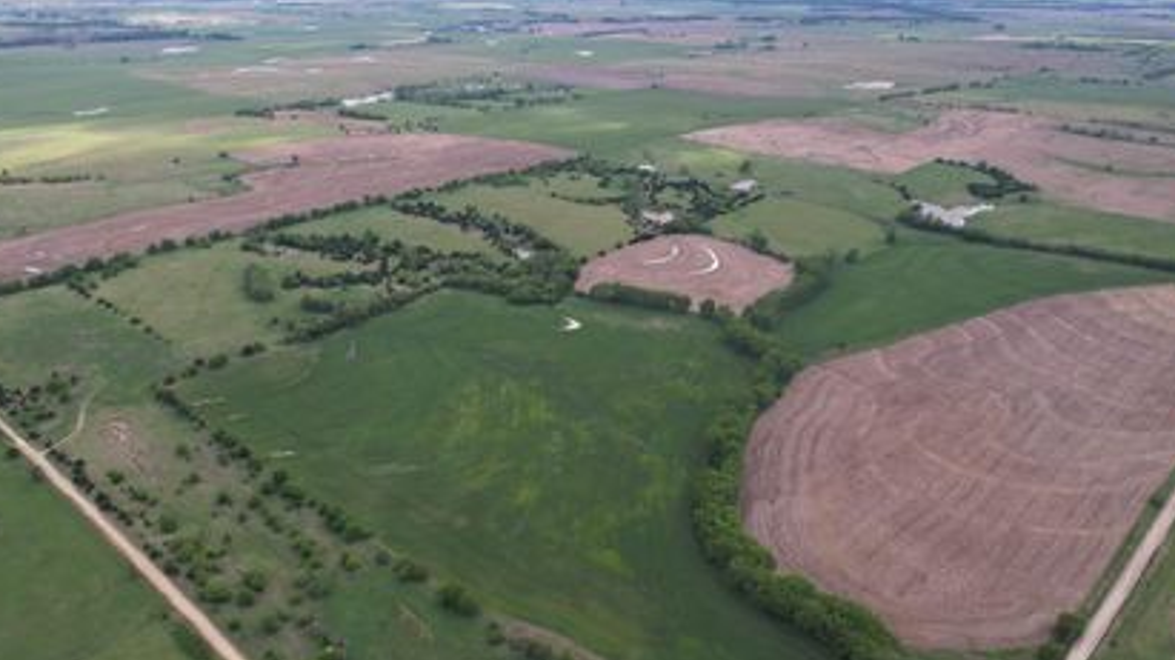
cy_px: 427
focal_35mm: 28
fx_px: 872
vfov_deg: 41.1
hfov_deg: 67.9
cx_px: 603
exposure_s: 1/50
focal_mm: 8.38
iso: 100
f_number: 2.8
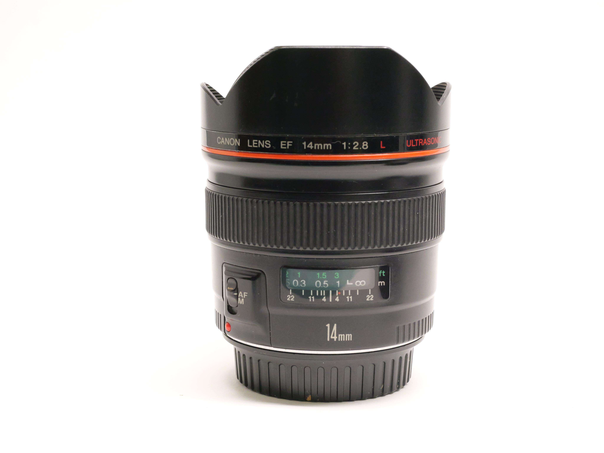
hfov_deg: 32.2
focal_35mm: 60
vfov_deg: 24.4
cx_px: 302
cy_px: 226
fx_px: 1047
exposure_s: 1/60
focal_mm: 30
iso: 3200
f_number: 8
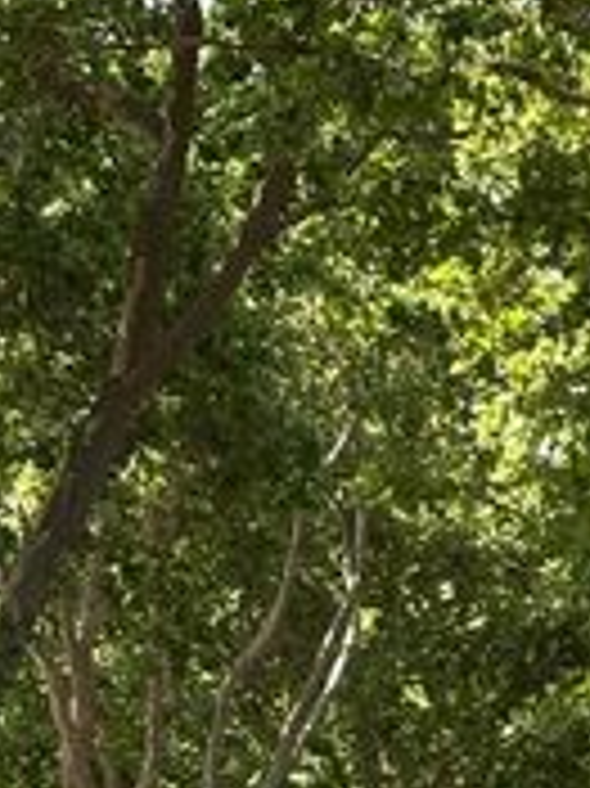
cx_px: 1072
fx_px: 4505
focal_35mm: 198
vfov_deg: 9.6
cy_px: 1295
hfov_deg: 7.3
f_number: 1.6
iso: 50
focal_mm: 5.96
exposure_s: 1/732
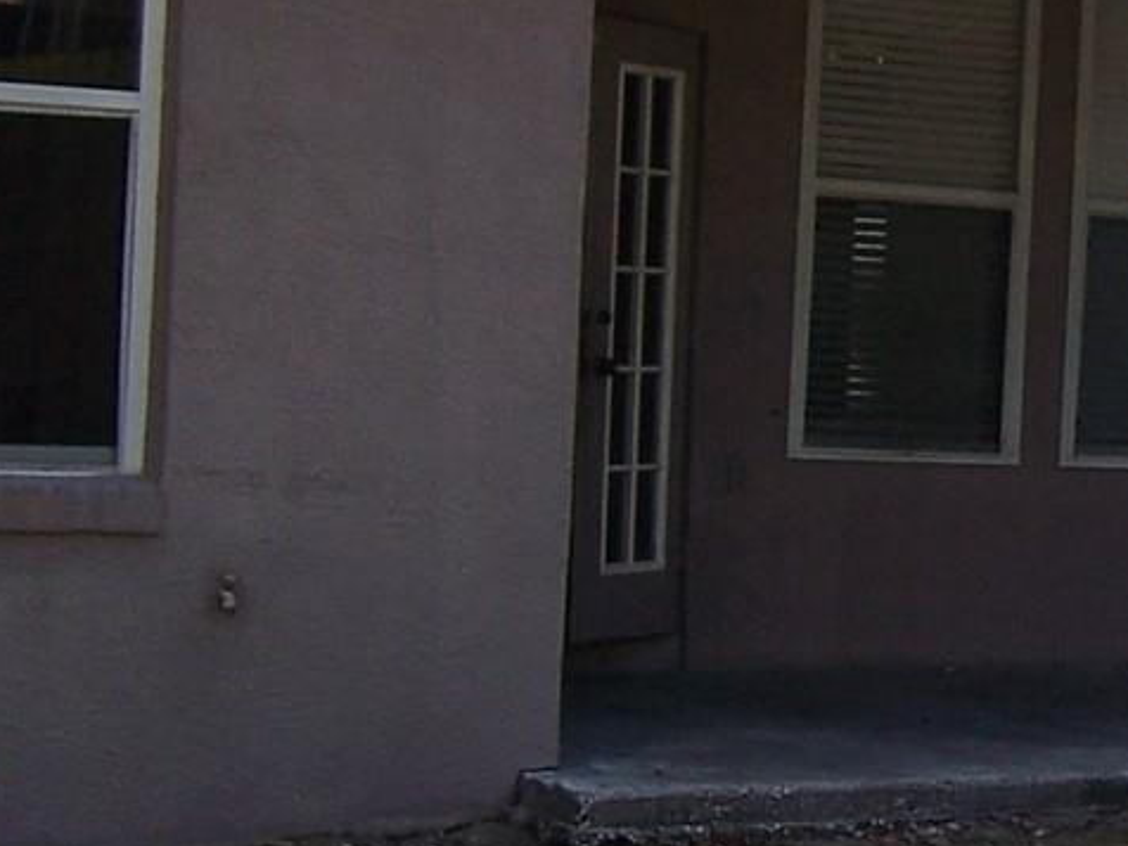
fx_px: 3617
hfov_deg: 17.3
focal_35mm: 111
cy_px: 462
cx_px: 1164
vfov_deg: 13.3
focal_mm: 5.5
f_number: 3.4
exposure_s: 1/500
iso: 80
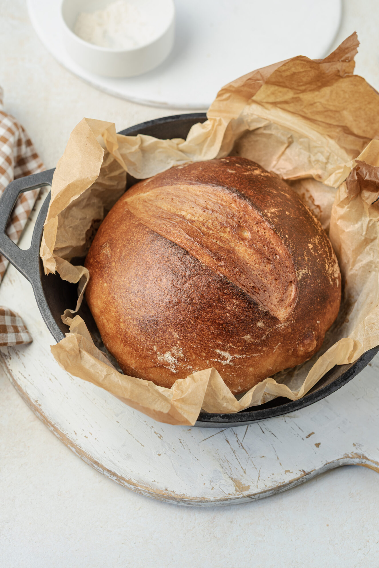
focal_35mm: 50
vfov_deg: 39.6
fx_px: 789
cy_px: 284
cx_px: 190
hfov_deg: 27.0
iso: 200
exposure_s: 1/15
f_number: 5.6
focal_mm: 50
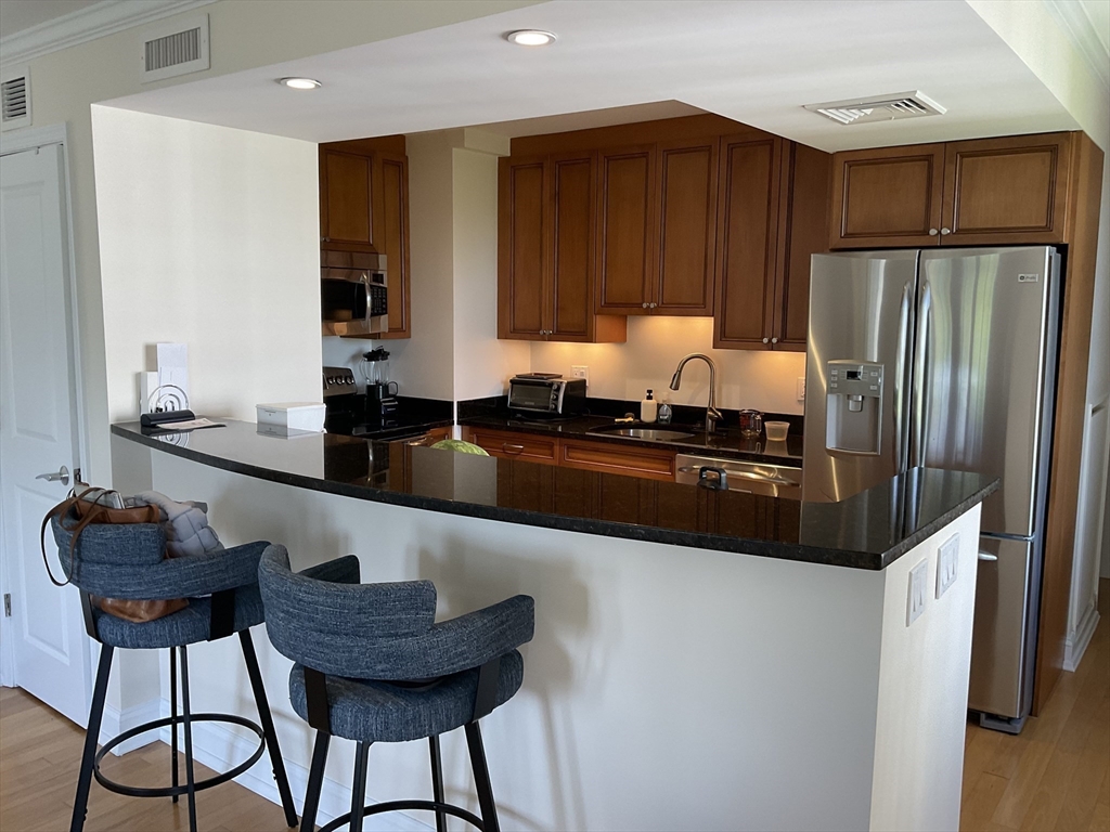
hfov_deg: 61.7
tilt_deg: -8.0
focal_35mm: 29
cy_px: 416
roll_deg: -0.9
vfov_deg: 48.2
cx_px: 555
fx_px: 930
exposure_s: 1/60
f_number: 1.8
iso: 50
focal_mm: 3
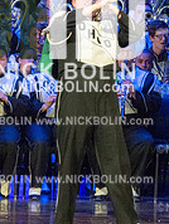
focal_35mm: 610
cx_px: 55
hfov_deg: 2.4
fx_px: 3961
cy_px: 33
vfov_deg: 3.2
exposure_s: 1/320
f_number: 5.6
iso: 8000
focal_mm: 195
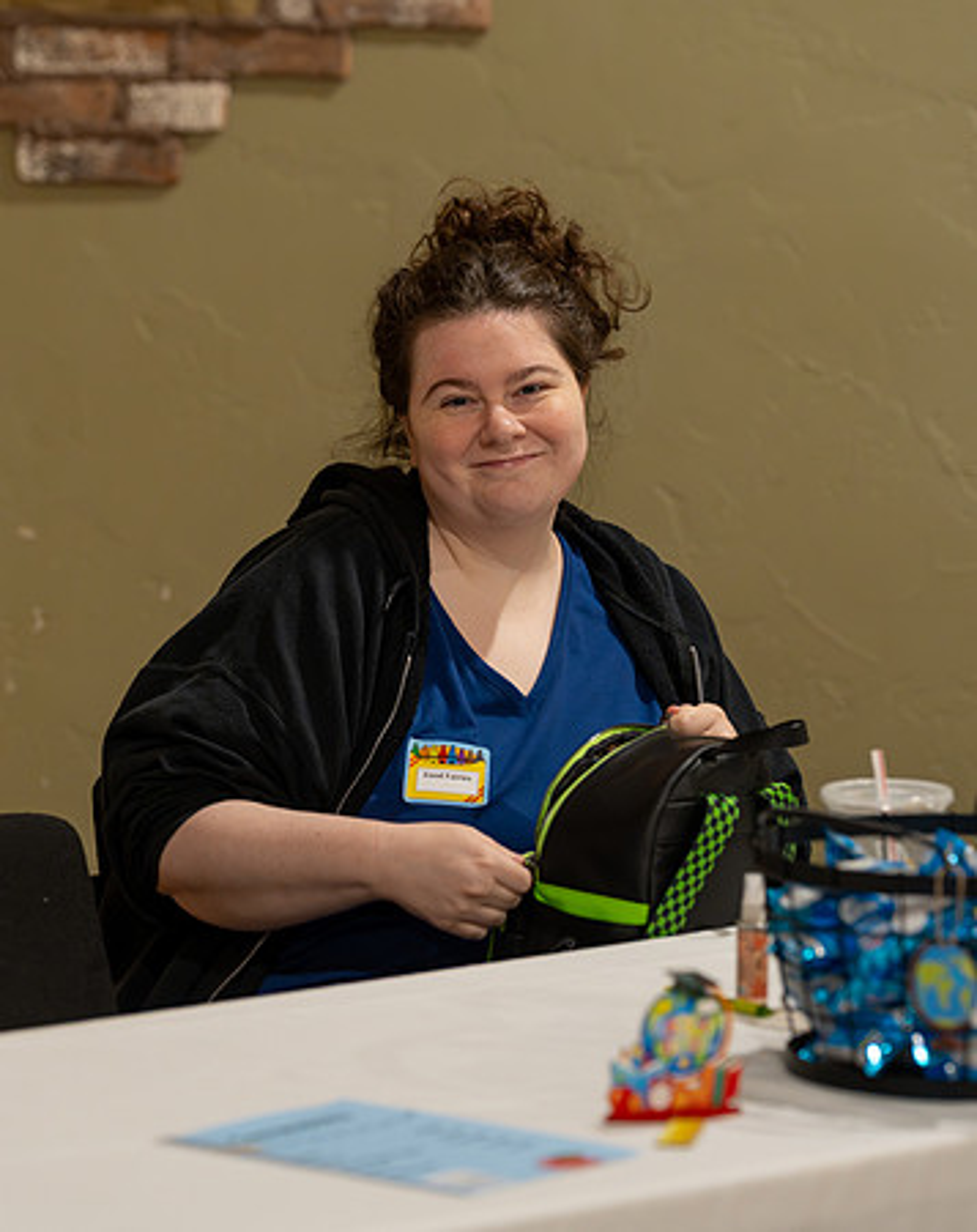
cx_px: 490
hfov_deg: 8.4
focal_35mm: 182
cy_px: 616
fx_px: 6624
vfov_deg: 10.6
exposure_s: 1/400
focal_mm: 129
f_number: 3.5
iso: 2500
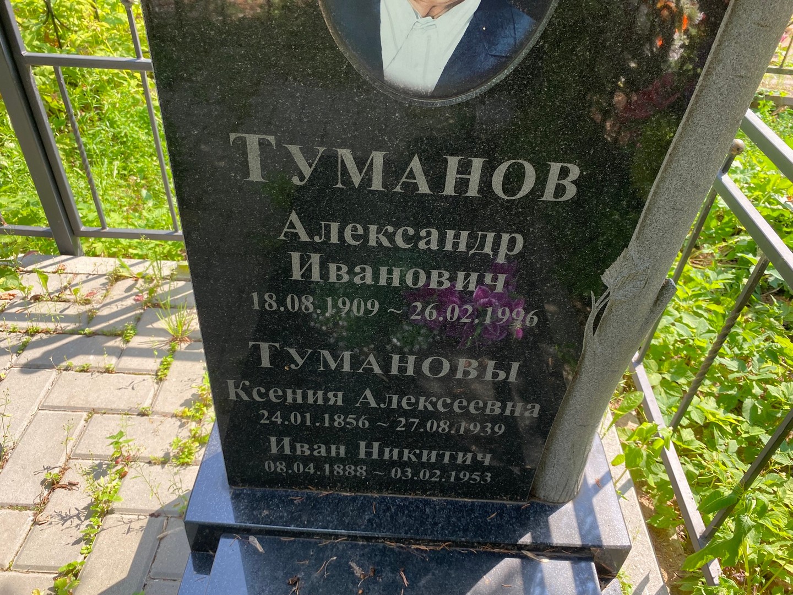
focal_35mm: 26
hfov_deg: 67.3
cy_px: 298
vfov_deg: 53.1
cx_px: 396
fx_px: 596
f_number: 1.8
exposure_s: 1/287
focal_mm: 4.25
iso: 32
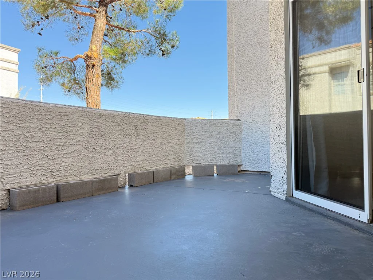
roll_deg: +0.2
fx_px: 259
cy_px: 140
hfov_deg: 71.6
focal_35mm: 24
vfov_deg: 56.8
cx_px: 186
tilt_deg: +0.6
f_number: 1.78
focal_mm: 6.76
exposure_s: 1/419
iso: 100
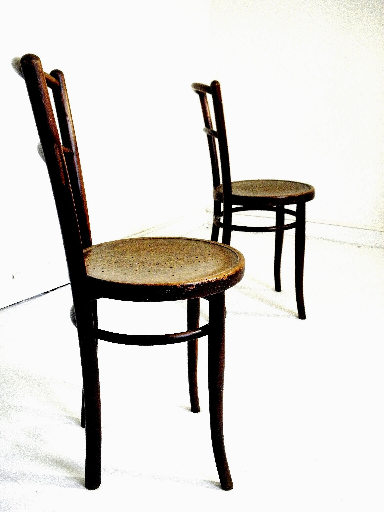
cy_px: 256
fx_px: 503
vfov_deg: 54.0
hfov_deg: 41.8
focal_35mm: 34
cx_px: 192
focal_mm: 6.2
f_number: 3.7
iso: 200
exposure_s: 1/30
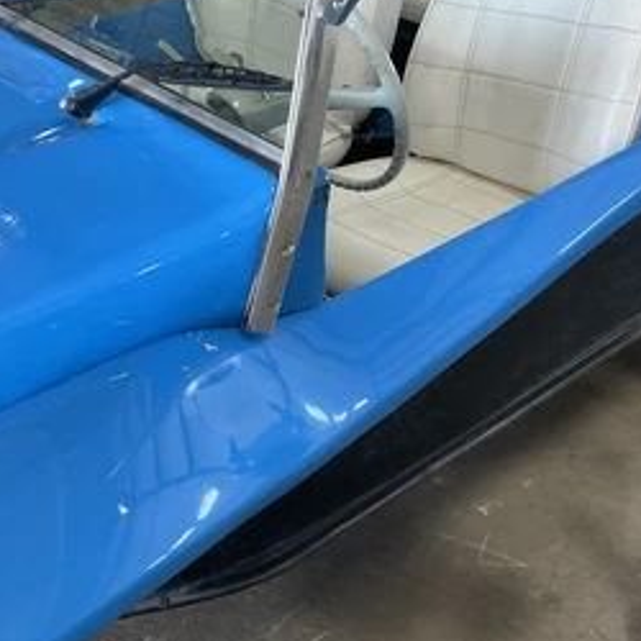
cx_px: 385
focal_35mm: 41
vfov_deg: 40.9
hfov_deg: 40.7
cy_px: 346
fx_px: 859
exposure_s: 1/60
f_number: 1.8
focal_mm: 3
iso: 100
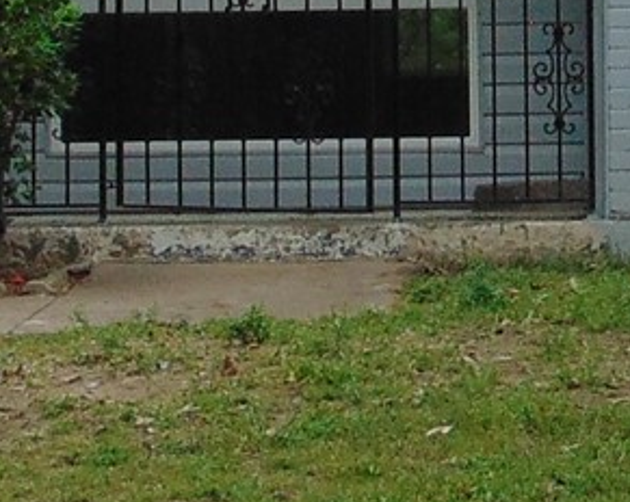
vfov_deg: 8.8
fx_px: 3203
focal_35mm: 172
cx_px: 517
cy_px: -167
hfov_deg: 11.2
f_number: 3
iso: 80
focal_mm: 4.5
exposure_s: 1/250
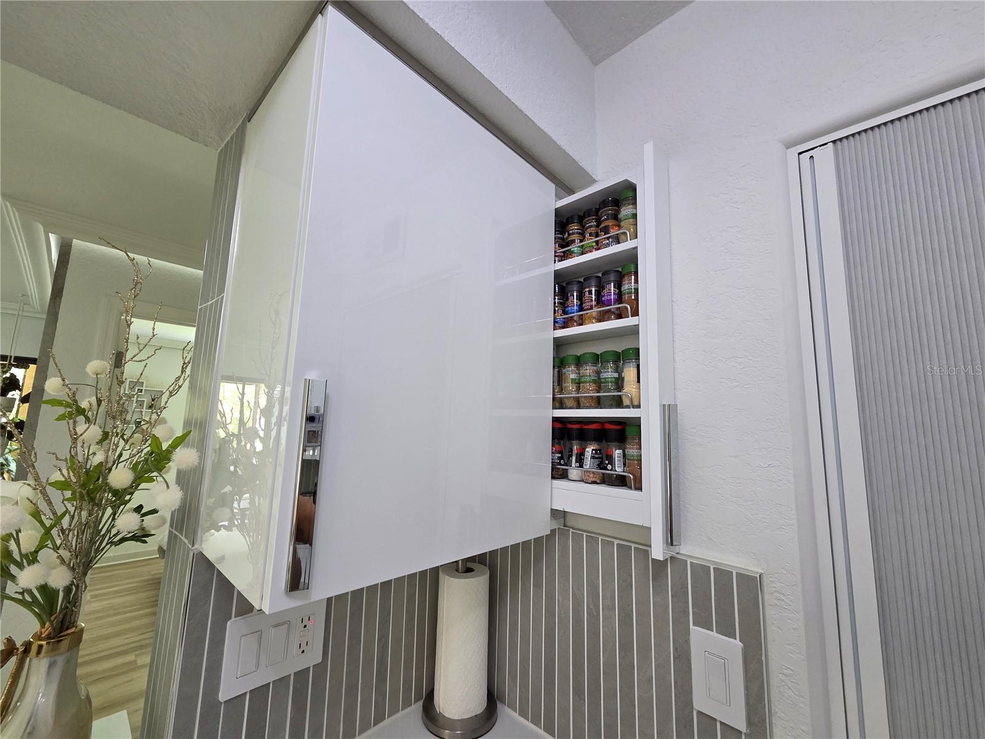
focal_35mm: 13
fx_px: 370
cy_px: 370
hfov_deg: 106.2
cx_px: 492
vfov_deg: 89.9
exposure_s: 1/60
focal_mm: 2.2
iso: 250
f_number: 2.2
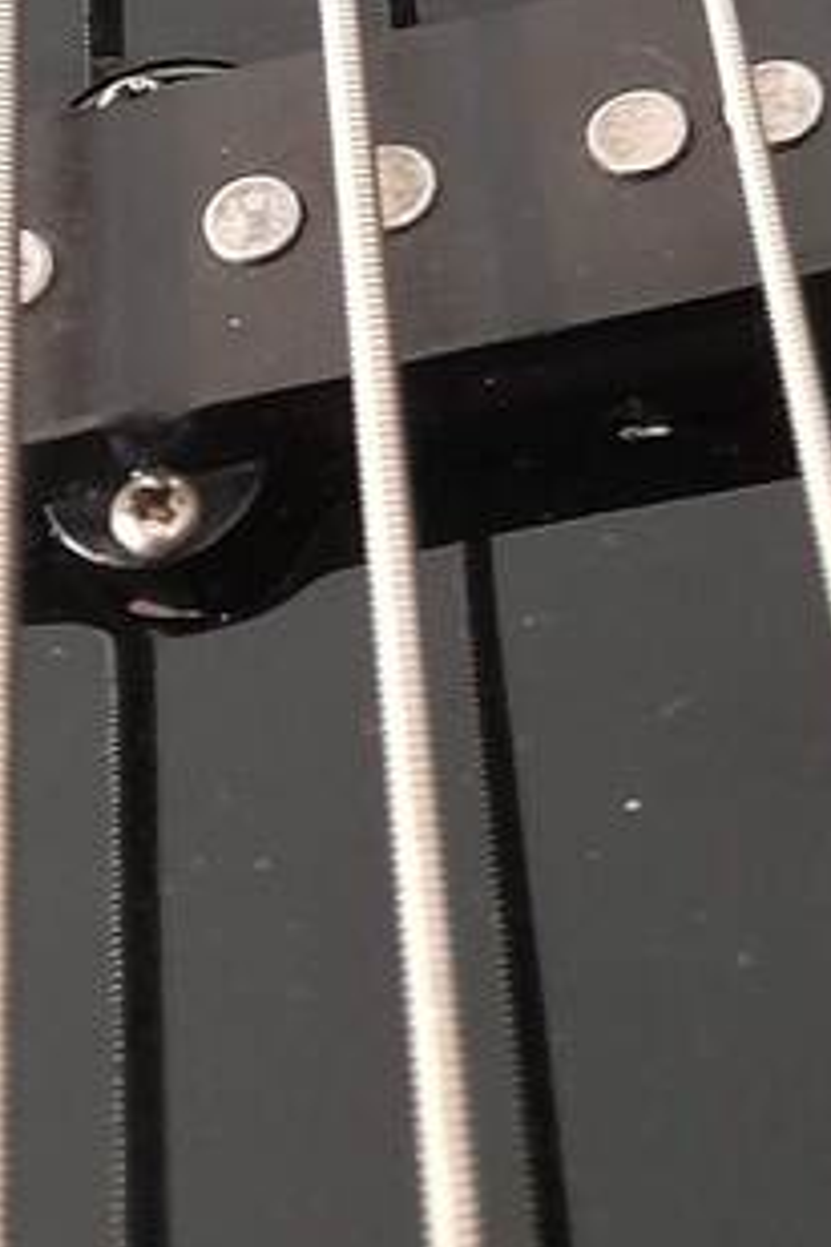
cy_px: -751
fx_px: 3497
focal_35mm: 101
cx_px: 424
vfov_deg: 17.6
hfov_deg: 13.6
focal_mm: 4.6
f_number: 2
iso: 640
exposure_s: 1/25
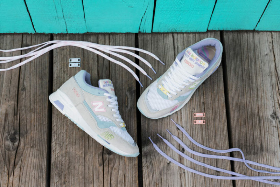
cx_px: 140
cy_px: 94
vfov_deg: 31.9
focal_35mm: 42
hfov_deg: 46.4
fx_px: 327
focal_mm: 42
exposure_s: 1/250
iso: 250
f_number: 5
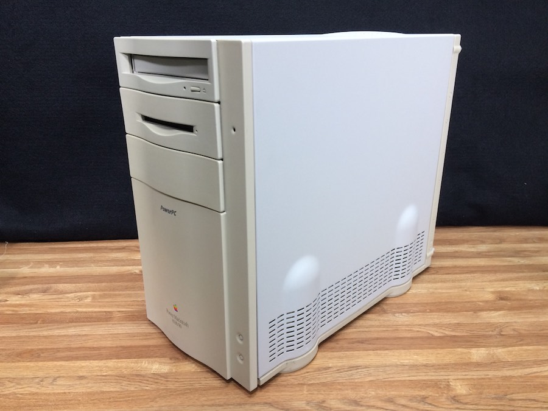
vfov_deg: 48.2
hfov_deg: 61.7
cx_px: 274
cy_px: 206
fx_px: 459
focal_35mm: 29
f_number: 2.2
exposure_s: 1/30
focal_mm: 4.15
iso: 64
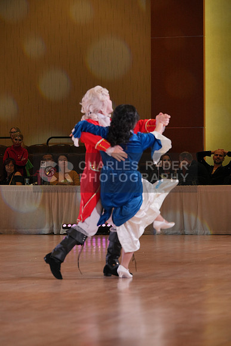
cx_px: 116
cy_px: 173
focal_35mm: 200
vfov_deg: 10.3
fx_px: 1924
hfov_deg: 6.9
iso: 2000
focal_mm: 200
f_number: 5.6
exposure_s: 1/400
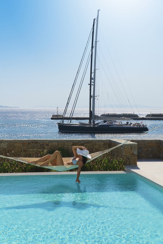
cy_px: 122
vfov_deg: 41.1
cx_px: 82
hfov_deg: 28.1
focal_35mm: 48
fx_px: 326
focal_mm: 32
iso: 100
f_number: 8
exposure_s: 1/800
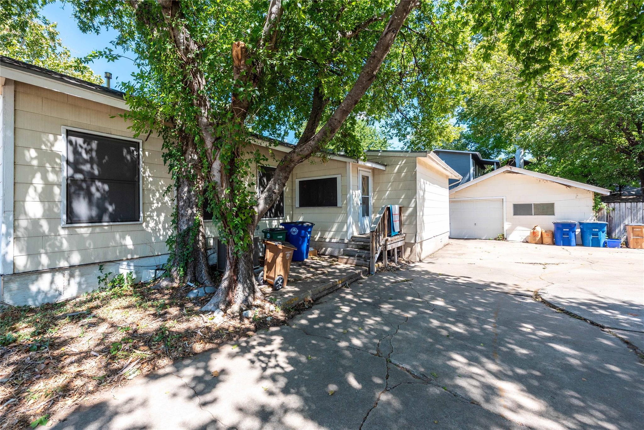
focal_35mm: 14
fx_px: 250
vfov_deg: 81.2
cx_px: 322
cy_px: 215
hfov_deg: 104.2
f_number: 8
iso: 220
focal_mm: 14
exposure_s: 1/250
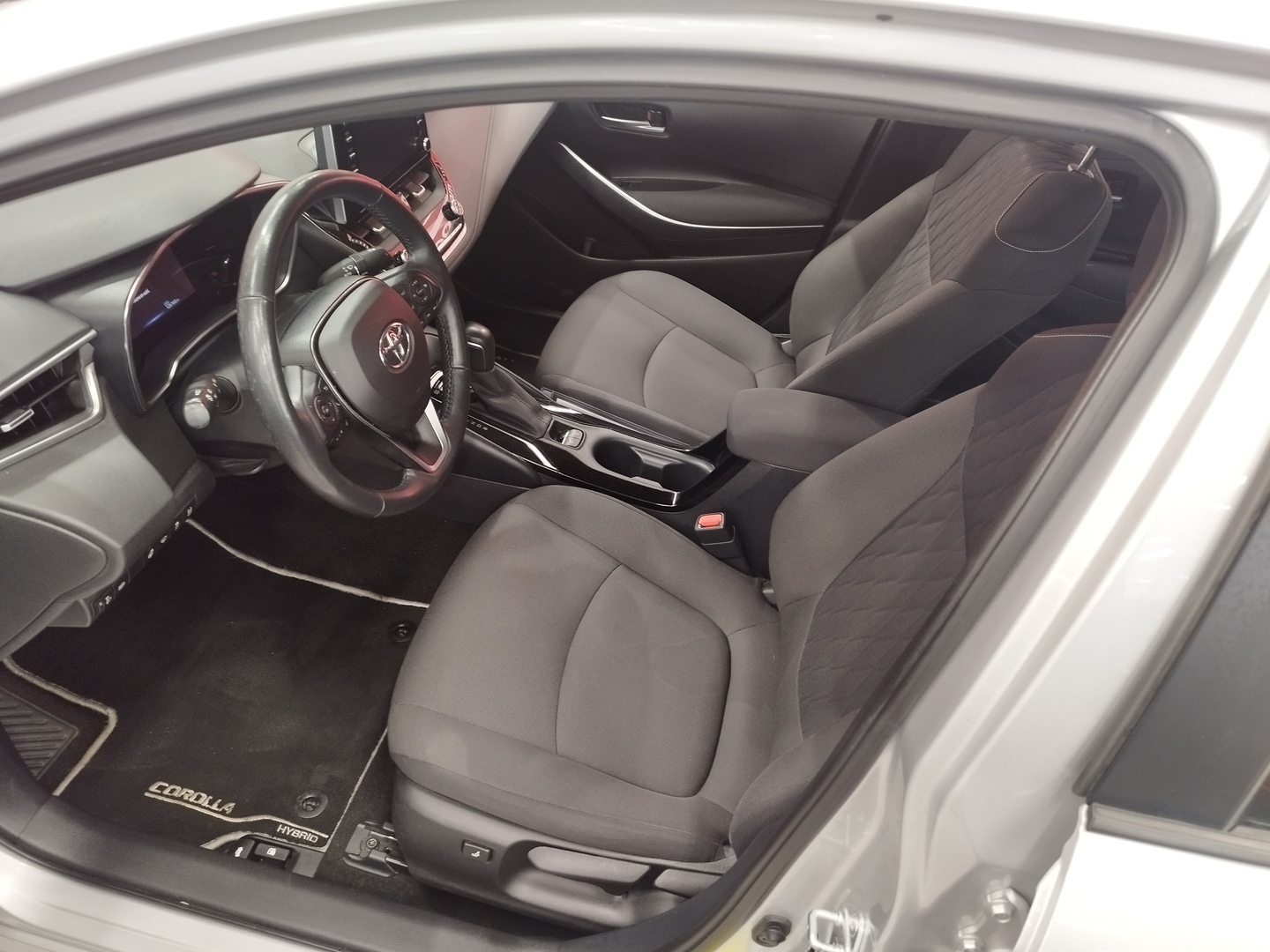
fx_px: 917
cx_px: 635
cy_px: 476
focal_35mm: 25
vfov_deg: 54.9
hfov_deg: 69.4
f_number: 1.89
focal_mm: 5.95
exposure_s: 1/25
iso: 300
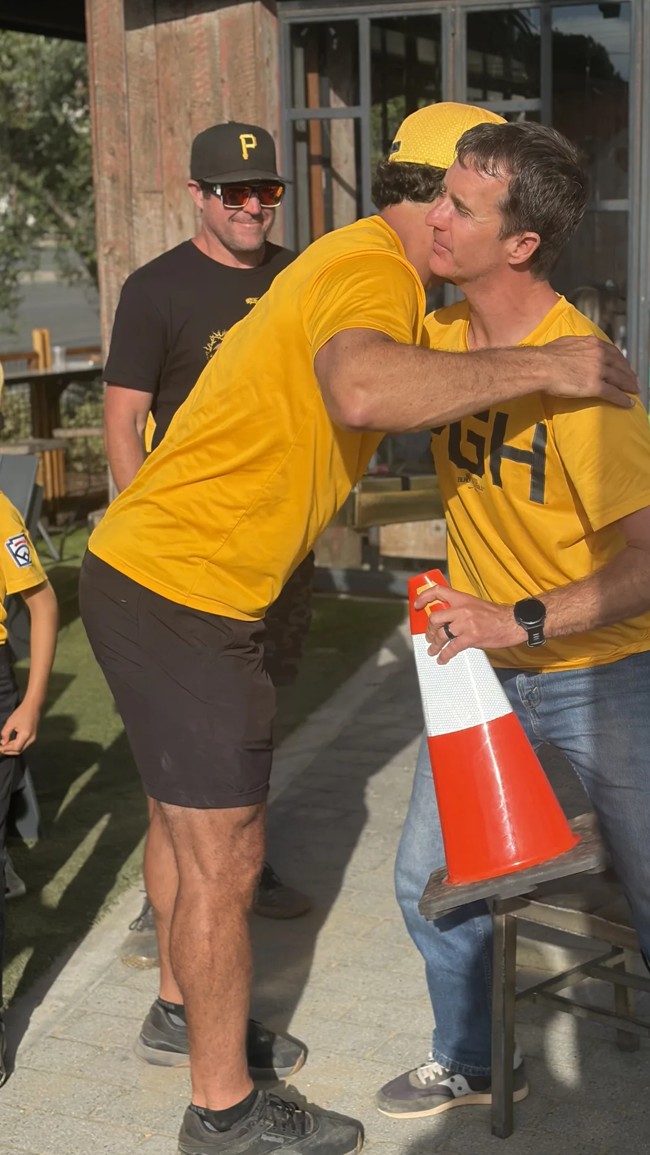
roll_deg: +1.2
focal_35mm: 57
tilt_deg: -9.6
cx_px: 425
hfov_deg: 21.0
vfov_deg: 36.6
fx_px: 1746
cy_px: 578
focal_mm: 5.96
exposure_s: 1/3125
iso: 40
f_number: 1.6
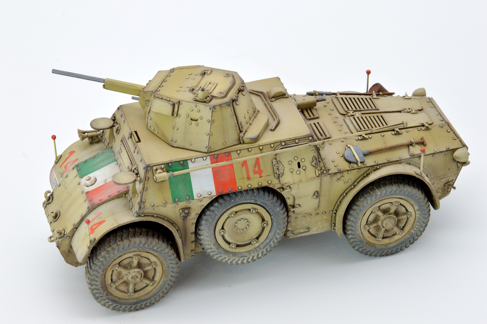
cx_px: 244
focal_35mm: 158
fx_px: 2129
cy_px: 162
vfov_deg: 8.7
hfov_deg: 13.1
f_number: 18
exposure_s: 1/20
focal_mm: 105
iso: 800
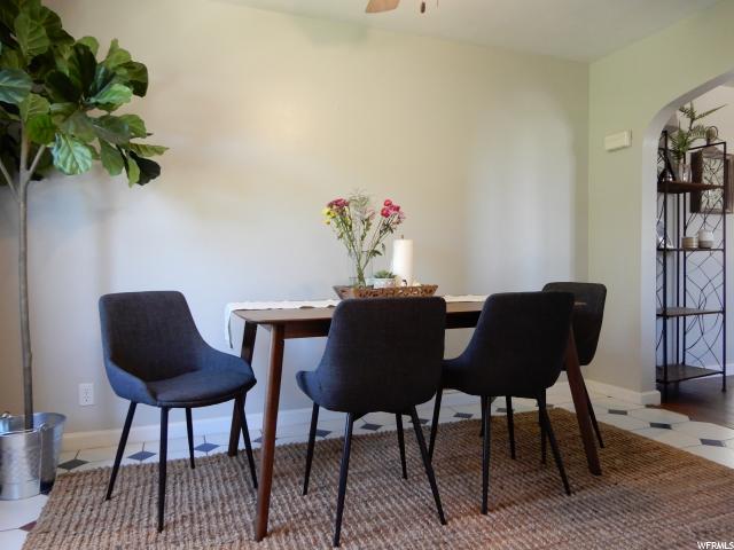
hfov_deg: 71.6
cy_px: 275
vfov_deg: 56.8
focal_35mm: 24
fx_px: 509
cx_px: 367
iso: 400
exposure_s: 1/25
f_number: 3.4
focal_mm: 4.3
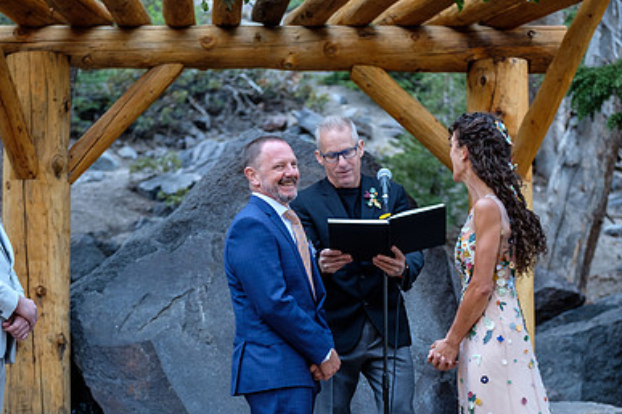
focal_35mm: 126
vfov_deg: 10.9
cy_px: 302
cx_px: 317
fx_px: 2177
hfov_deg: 16.3
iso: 640
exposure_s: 1/100
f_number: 2.8
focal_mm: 56.3
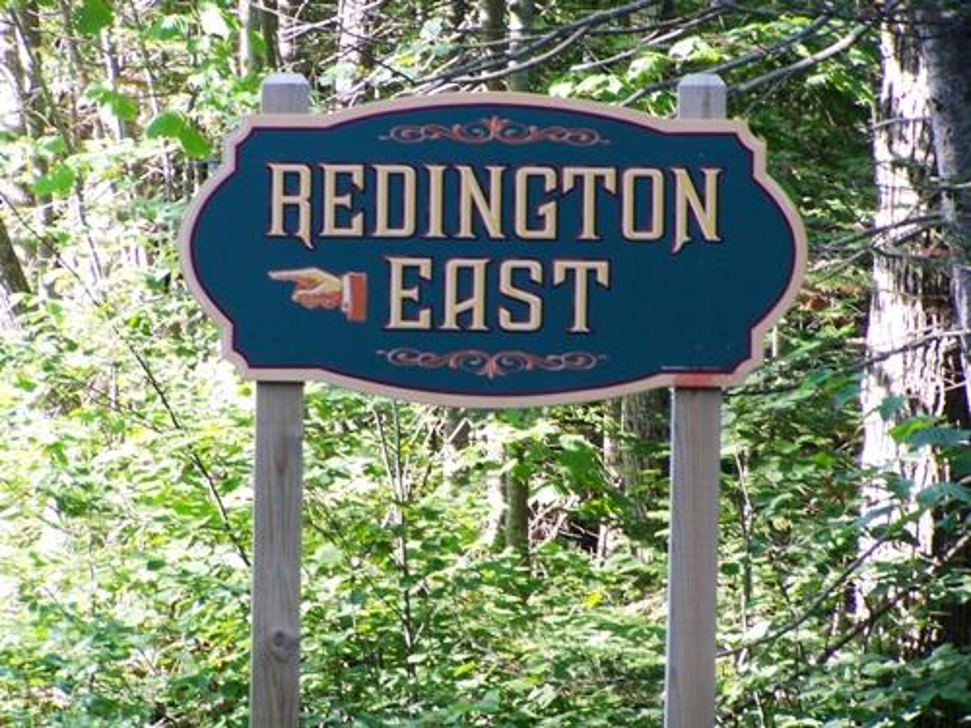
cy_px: 364
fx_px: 6676
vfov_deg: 6.2
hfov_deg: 8.3
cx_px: 486
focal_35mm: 238
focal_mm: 39.5
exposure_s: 1/100
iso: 140
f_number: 3.3
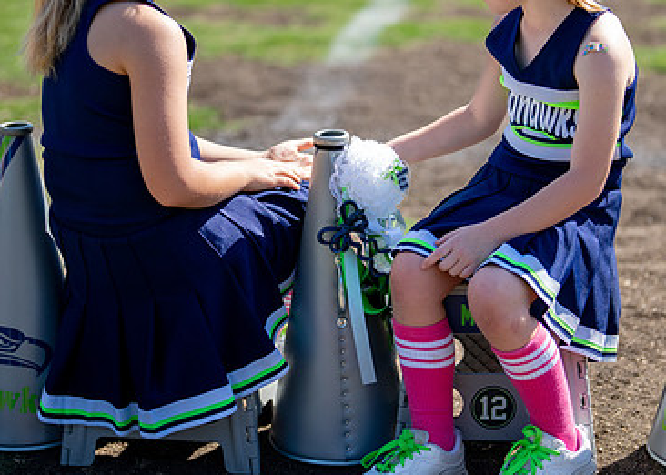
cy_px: 151
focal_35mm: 94
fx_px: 1777
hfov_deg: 21.2
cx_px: 363
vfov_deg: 15.2
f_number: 1.2
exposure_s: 1/10000
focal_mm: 50
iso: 250
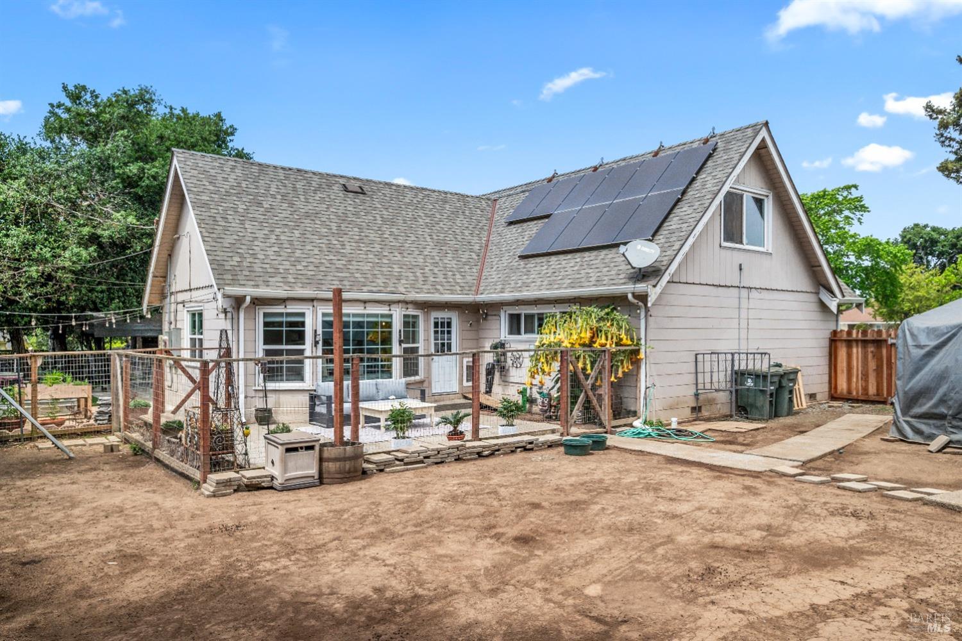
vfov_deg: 53.1
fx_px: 641
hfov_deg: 73.7
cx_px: 481
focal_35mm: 24
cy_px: 320
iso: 400
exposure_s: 1/640
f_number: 8
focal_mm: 24
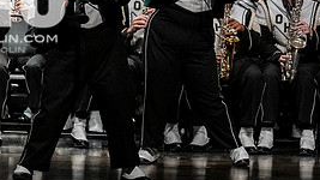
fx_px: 4046
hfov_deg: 4.5
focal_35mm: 477
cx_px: -25
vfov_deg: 2.5
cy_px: -5
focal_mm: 140
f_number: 4
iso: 4000
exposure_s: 1/500
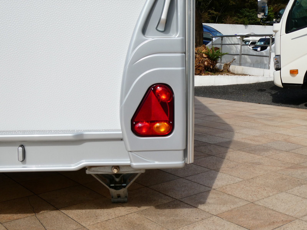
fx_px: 417
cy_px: 115
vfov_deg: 30.9
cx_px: 154
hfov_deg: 40.4
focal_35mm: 47
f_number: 4.5
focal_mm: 8.4
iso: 80
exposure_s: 1/1000
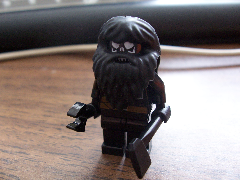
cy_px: 90
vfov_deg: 40.7
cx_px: 120
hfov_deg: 52.6
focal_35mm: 35
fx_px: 243
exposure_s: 1/20
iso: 140
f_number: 2.8
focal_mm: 6
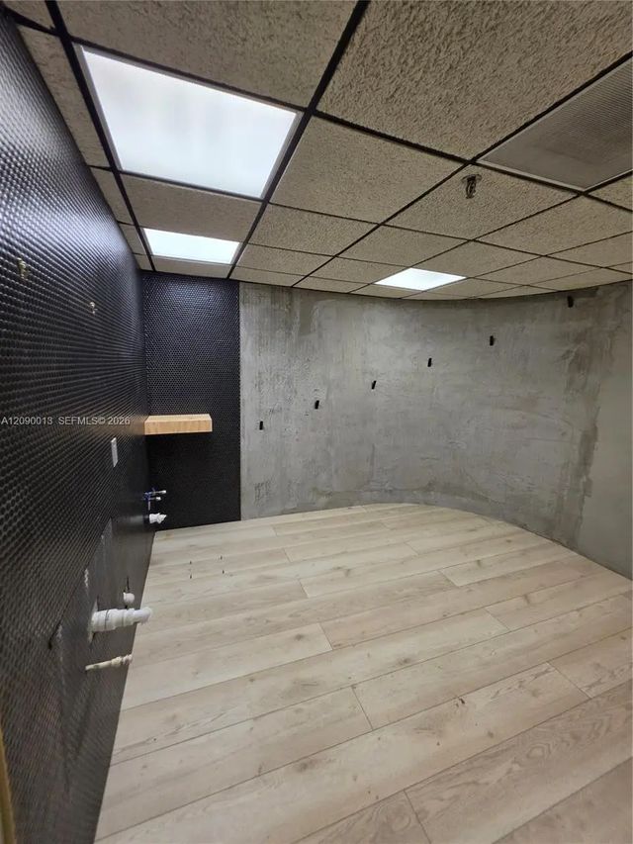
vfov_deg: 106.2
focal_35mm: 13
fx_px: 317
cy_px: 422
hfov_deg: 89.9
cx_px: 316
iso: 160
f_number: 1.9
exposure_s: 1/120
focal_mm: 2.2
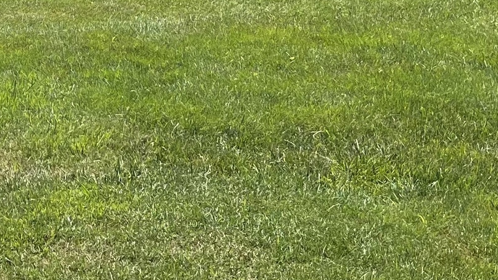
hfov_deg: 19.5
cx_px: -81
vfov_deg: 10.7
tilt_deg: -0.6
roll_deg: -0.1
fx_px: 1373
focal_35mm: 104
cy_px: -270
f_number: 1.6
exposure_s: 1/2717
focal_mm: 5.1
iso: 32
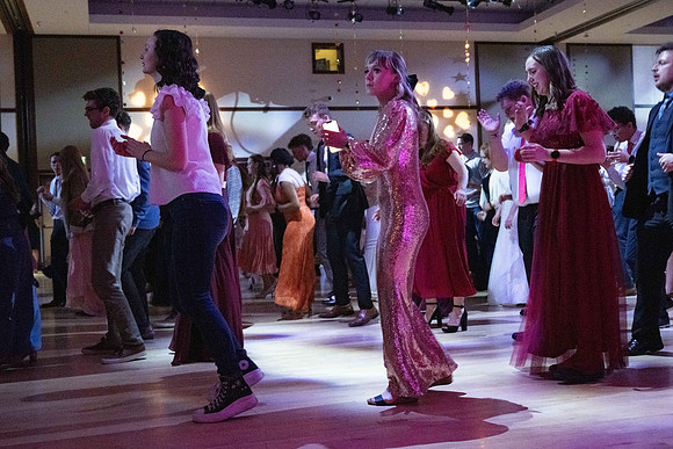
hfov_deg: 43.5
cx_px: 336
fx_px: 844
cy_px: 224
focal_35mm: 45
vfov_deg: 29.8
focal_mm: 42
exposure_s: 1/80
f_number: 4
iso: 8000
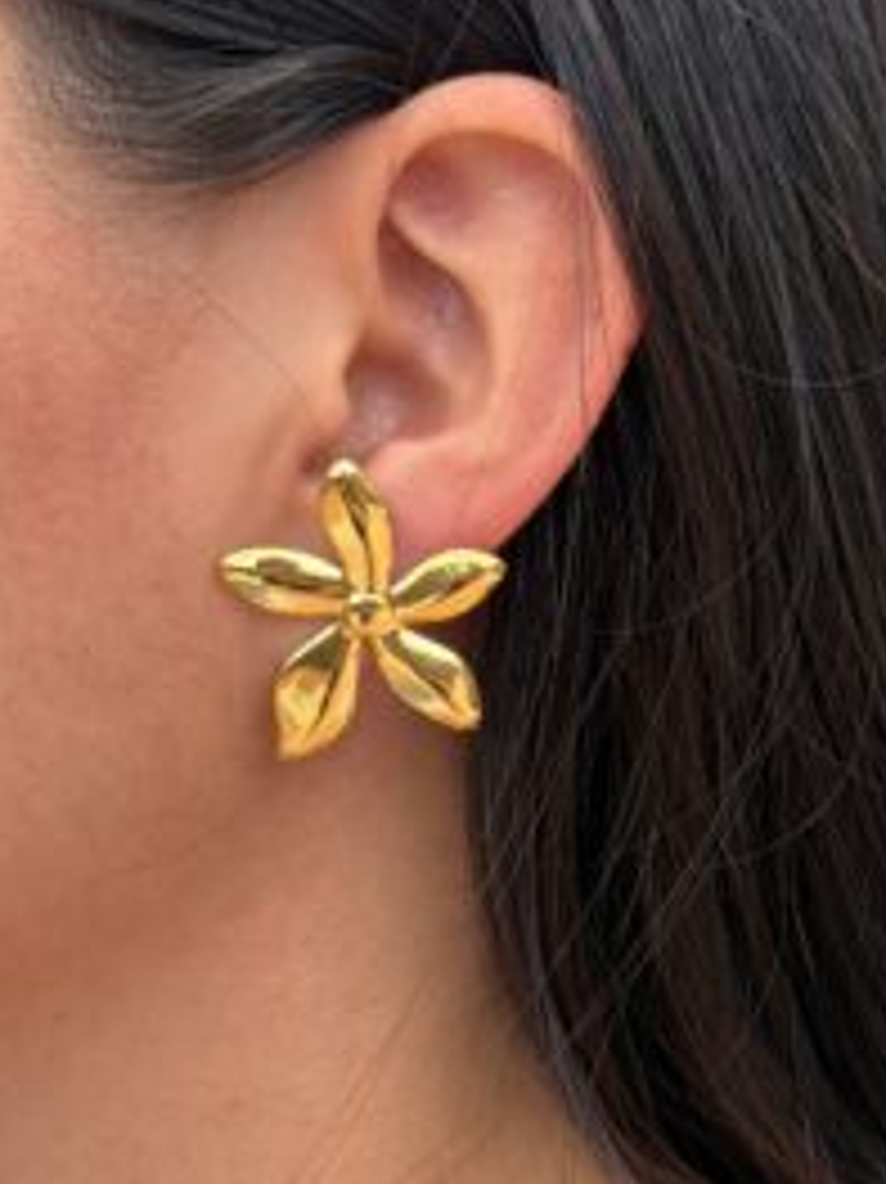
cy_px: 653
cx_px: 369
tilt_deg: -3.0
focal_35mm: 73
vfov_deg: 26.7
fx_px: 2493
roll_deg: -0.7
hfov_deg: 20.1
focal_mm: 6.76
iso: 64
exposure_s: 1/1041
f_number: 1.78
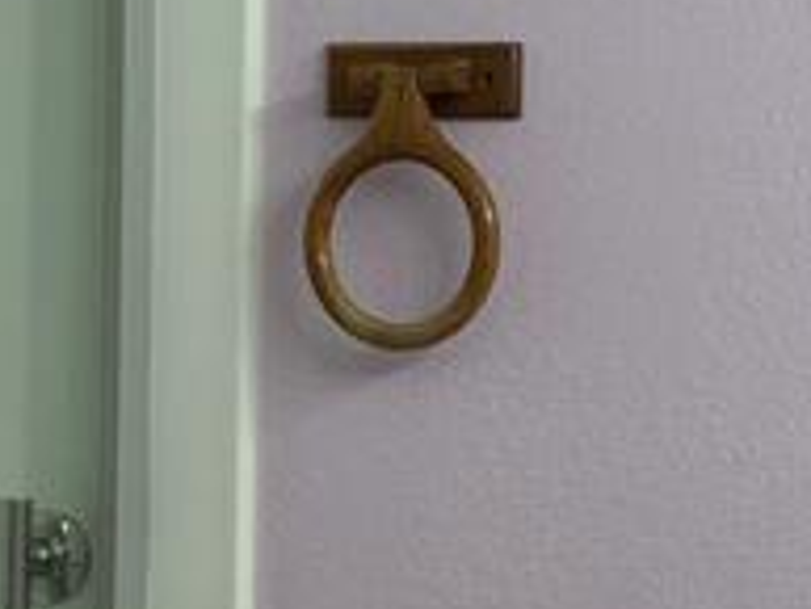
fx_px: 3610
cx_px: 660
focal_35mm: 154
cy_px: 403
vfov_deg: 9.6
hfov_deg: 12.8
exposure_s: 1/122
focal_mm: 3
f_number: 1.8
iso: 20
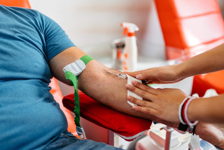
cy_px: 75
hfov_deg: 54.4
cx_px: 112
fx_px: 218
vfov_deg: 37.9
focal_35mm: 35
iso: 250
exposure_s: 1/500
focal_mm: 35
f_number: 1.4
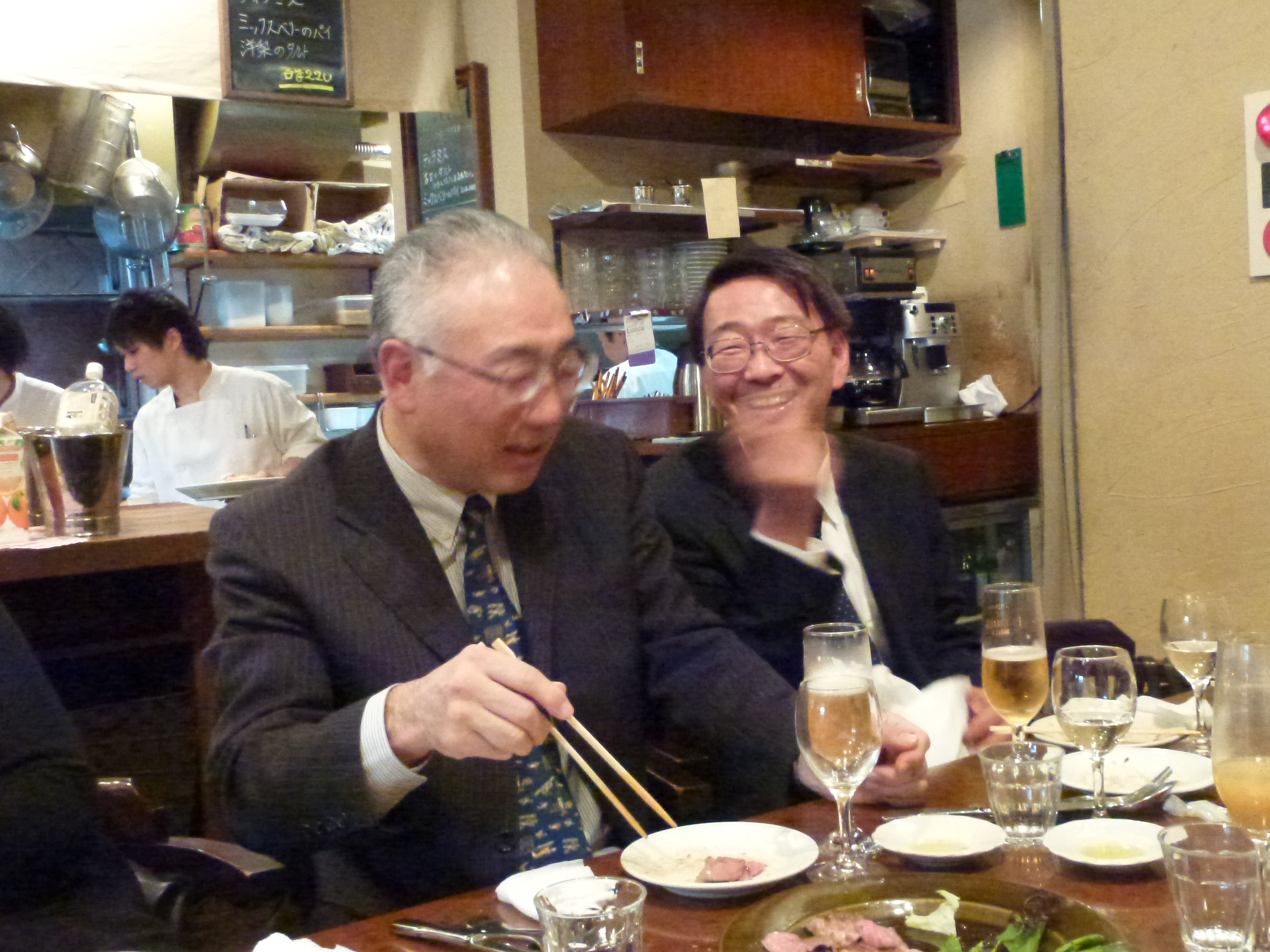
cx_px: 645
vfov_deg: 38.7
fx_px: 1357
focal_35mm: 37
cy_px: 467
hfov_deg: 50.1
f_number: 3.7
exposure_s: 1/25
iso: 1600
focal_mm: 6.4
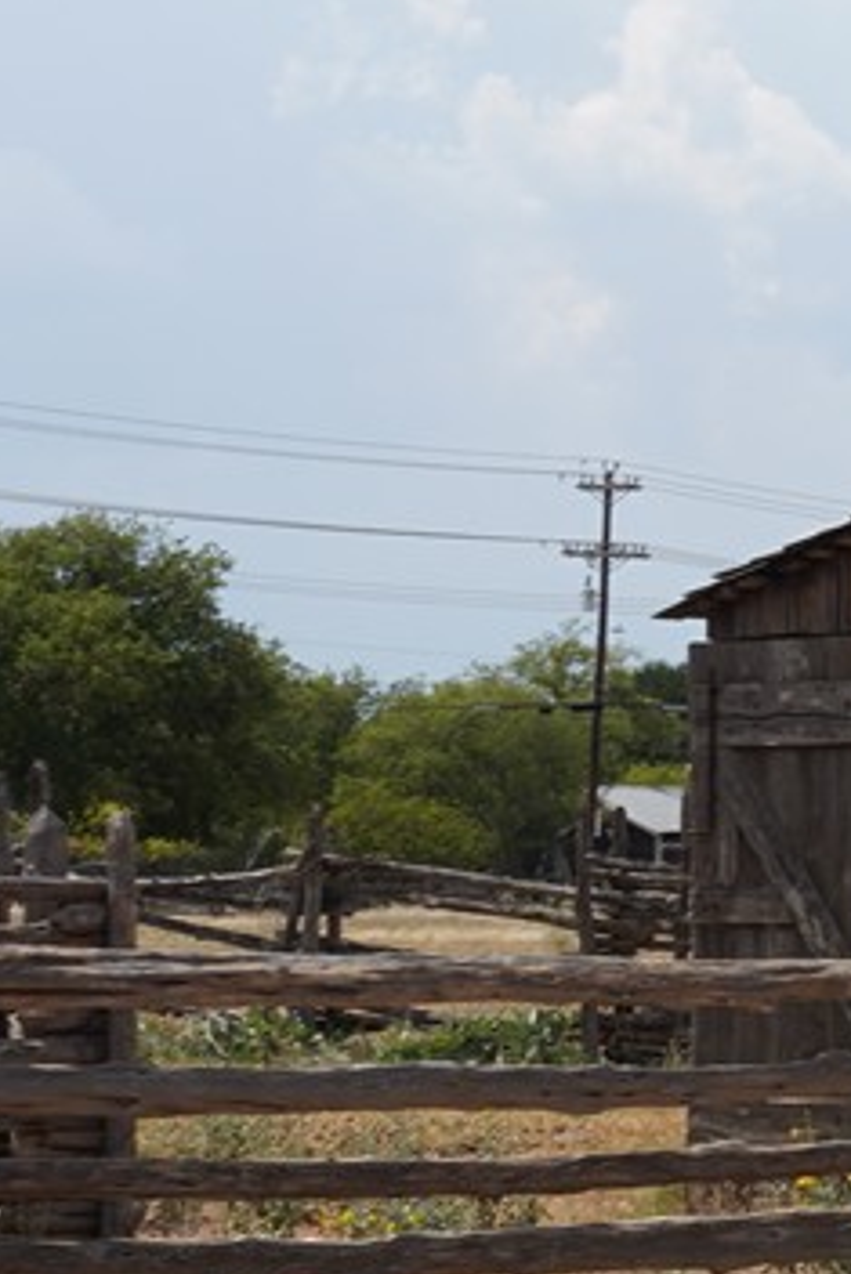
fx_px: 5632
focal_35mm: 159
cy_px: 865
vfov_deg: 12.9
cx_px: 2723
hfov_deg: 7.4
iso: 100
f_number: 16
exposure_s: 1/100
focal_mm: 28
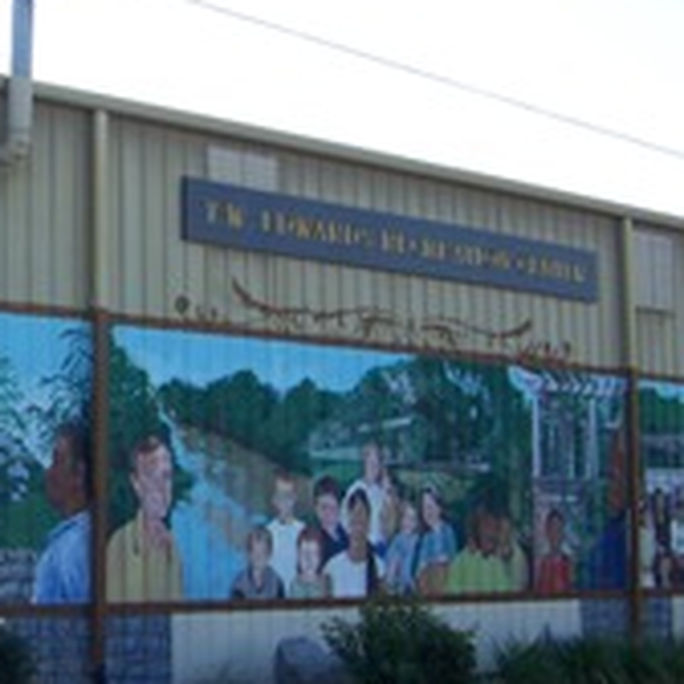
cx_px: -28
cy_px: 370
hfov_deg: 19.7
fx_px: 1900
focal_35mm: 85
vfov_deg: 20.4
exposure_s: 1/400
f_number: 2.8
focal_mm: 5.85
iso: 64
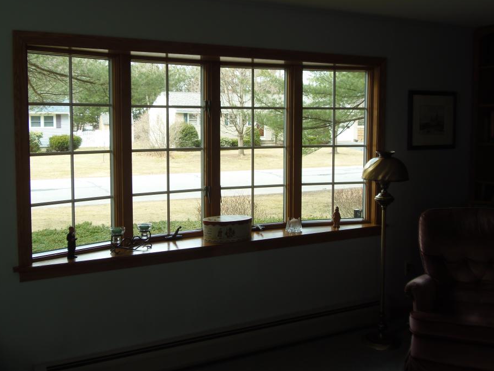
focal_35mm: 34
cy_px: 169
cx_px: 264
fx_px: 485
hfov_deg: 53.9
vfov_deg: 41.8
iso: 64
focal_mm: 5.5
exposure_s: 1/50
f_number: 3.2
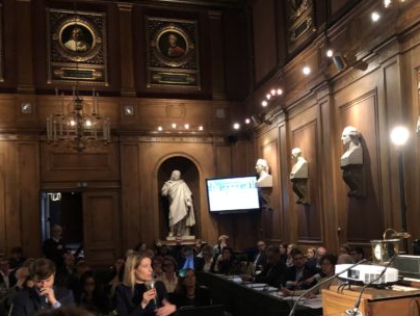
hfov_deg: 41.1
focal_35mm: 45
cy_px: 202
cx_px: 300
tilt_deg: +1.2
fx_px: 547
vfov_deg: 32.1
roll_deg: +3.3
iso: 100
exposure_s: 1/11
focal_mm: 3.99
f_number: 1.8
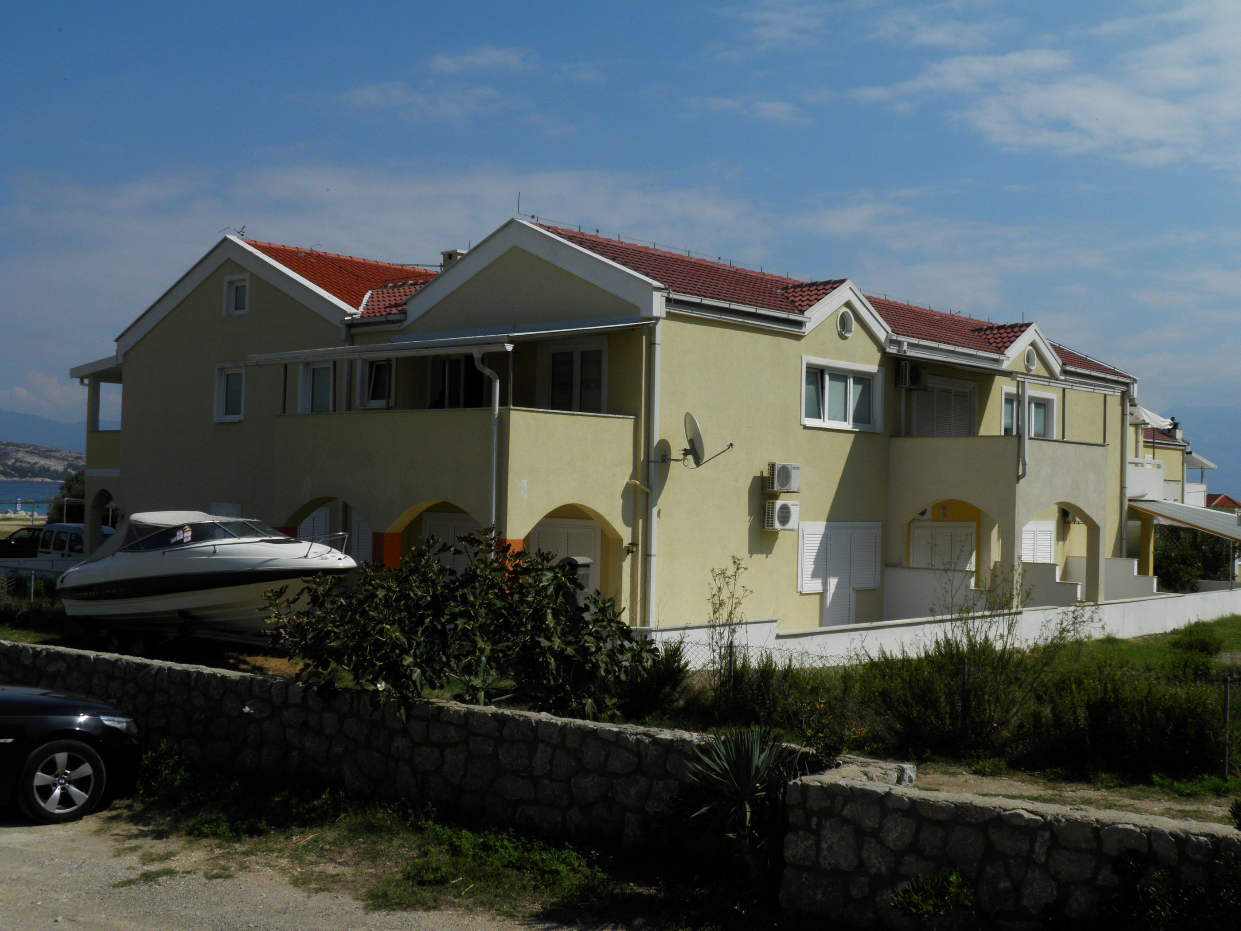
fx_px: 1398
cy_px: 466
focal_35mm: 39
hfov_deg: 47.9
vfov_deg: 36.8
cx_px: 620
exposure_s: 1/1000
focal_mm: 7.1
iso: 50
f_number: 5.7
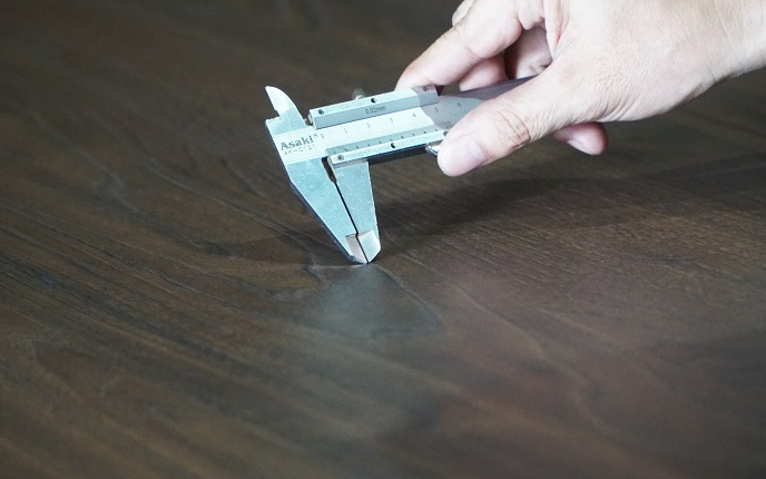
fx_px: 3895
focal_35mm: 187
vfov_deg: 7.0
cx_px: 364
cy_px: 237
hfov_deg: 11.2
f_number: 4
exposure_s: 1/200
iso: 5000
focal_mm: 105
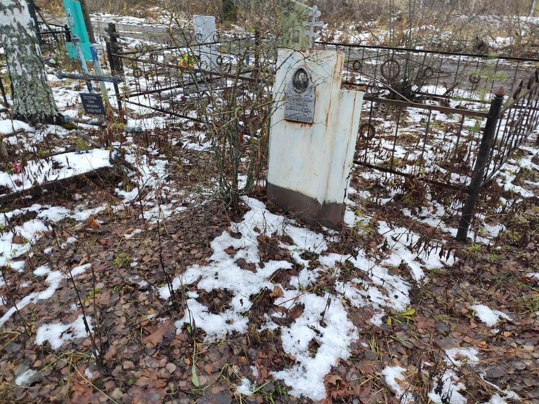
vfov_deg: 53.1
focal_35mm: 26
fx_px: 405
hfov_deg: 67.3
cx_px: 270
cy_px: 202
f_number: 1.75
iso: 200
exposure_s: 1/60
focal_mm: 4.77
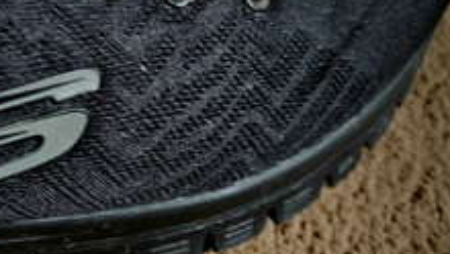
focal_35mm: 57
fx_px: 680
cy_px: 158
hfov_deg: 36.0
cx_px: 130
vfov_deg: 21.1
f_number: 1.8
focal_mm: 5.4
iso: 500
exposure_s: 1/25
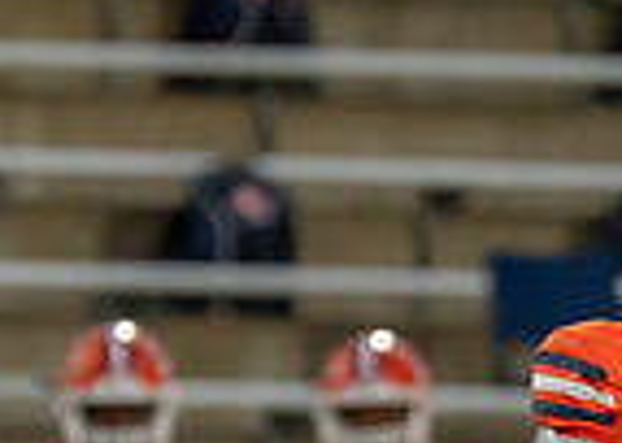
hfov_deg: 1.1
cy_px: 541
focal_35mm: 1803
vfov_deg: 0.8
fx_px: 31836
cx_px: 726
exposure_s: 1/1600
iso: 1000
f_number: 2.8
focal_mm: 200
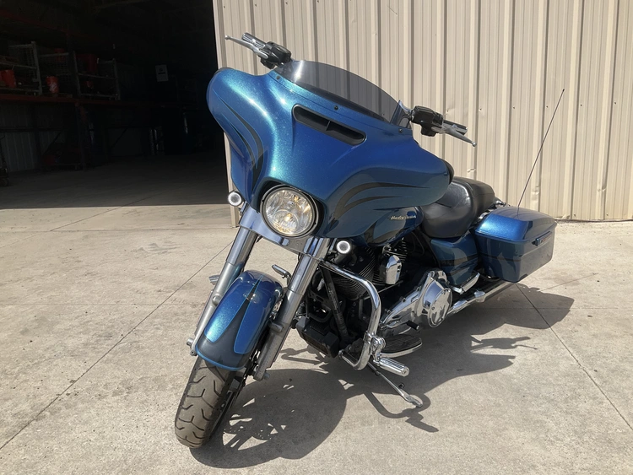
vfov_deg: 48.3
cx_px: 316
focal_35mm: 29
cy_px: 238
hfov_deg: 61.6
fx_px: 530
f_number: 1.8
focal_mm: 3
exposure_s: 1/2538
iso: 25
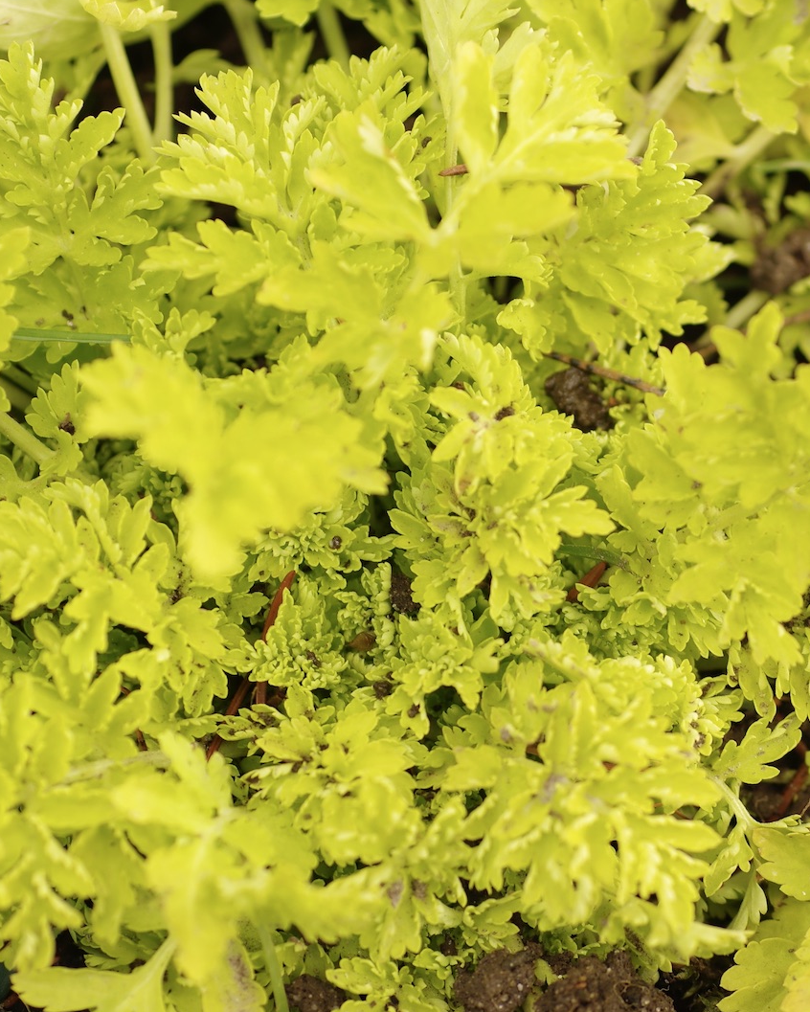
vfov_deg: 12.9
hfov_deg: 10.4
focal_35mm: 149
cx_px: 379
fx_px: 4464
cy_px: 505
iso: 100
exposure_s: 1/80
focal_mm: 70
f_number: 4
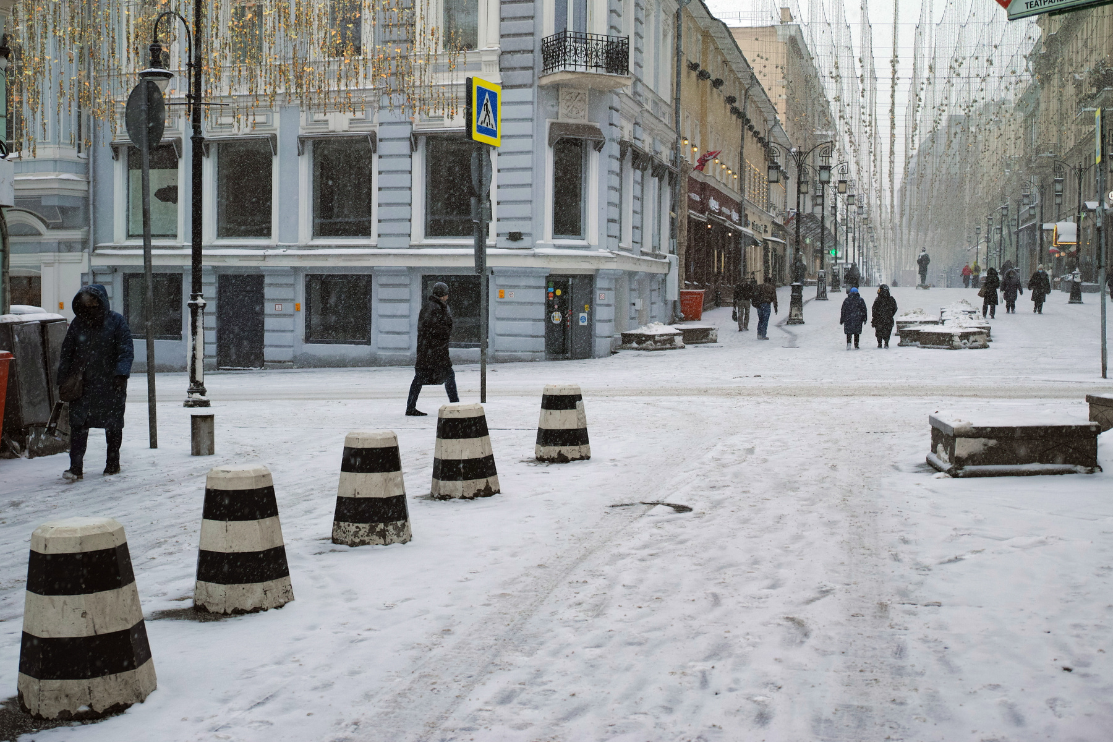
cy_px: 371
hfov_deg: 43.6
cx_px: 556
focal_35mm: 45
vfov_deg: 29.9
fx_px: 1391
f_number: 4.5
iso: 100
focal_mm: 30
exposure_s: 1/125
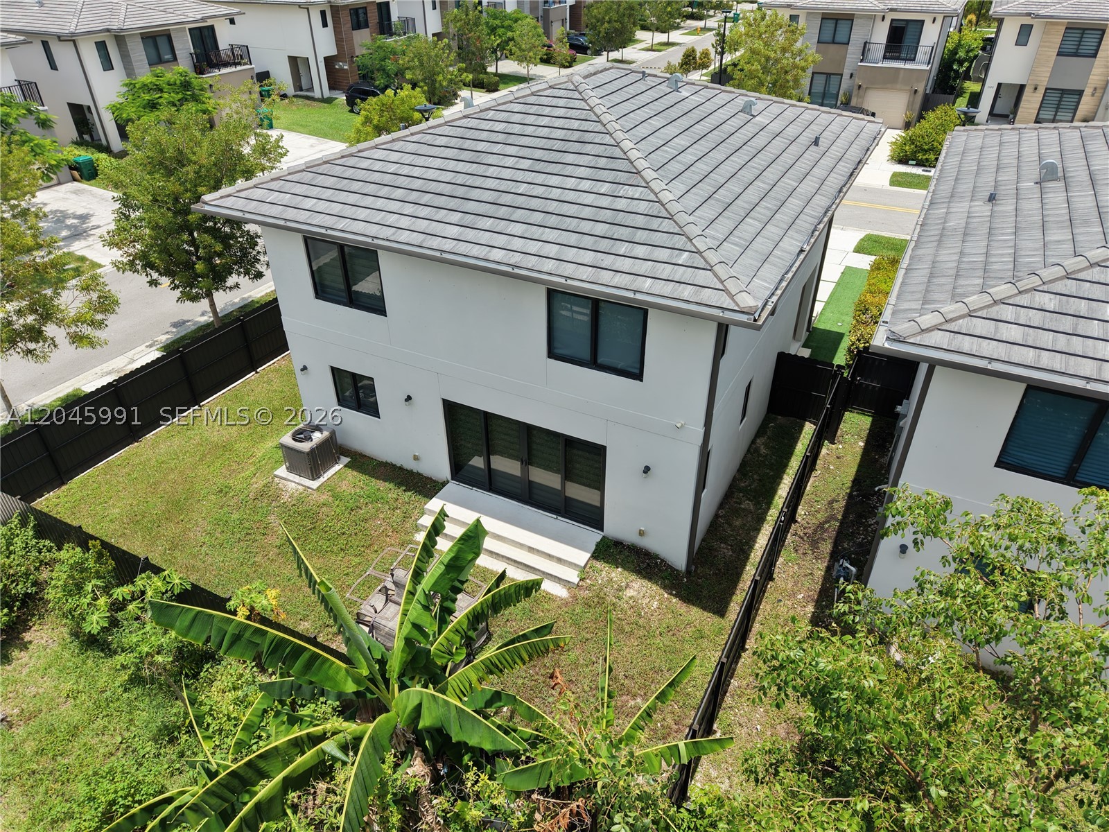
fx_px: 769
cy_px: 416
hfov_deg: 71.6
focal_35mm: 24
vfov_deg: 56.8
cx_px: 554
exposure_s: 1/5000
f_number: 1.8
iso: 280
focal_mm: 8.67
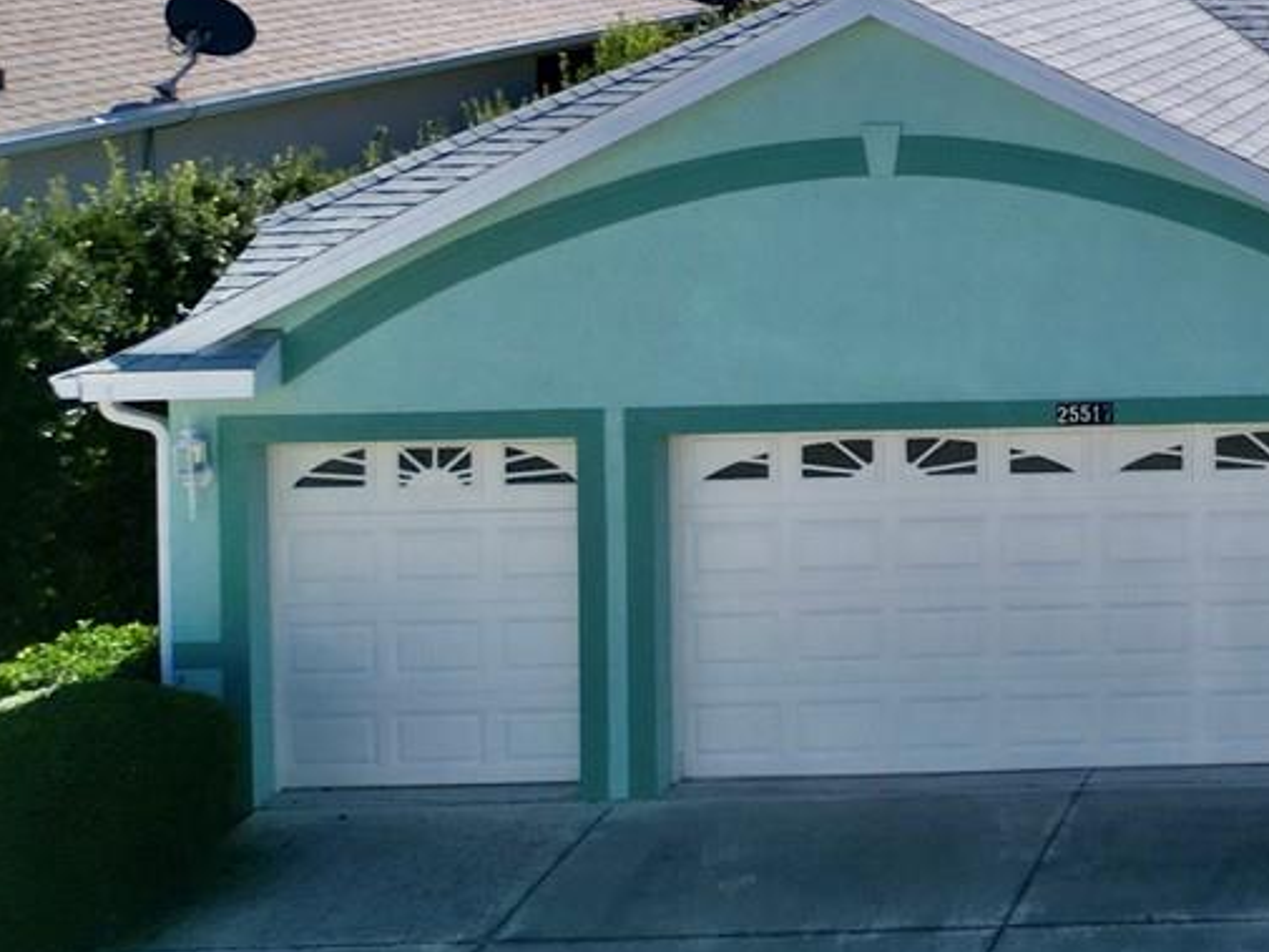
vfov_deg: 18.6
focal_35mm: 76
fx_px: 2787
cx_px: 1945
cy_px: -100
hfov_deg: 21.3
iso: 110
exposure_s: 1/3200
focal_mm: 6.72
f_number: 1.7
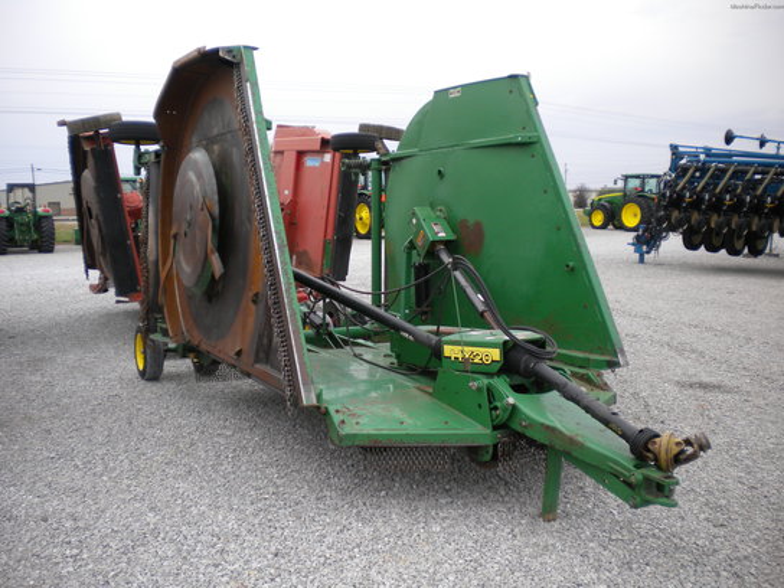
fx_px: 793
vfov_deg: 40.7
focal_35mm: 35
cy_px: 294
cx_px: 392
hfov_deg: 52.6
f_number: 3.1
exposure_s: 1/237
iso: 80
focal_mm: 6.3
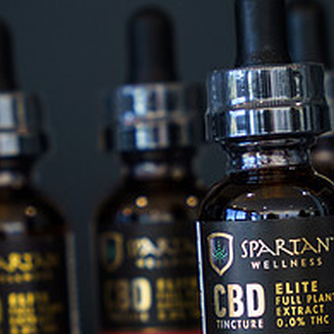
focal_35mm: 228
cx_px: 88
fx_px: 2489
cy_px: 246
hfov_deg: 7.7
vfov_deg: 7.7
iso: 640
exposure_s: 1/400
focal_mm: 70
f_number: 2.8
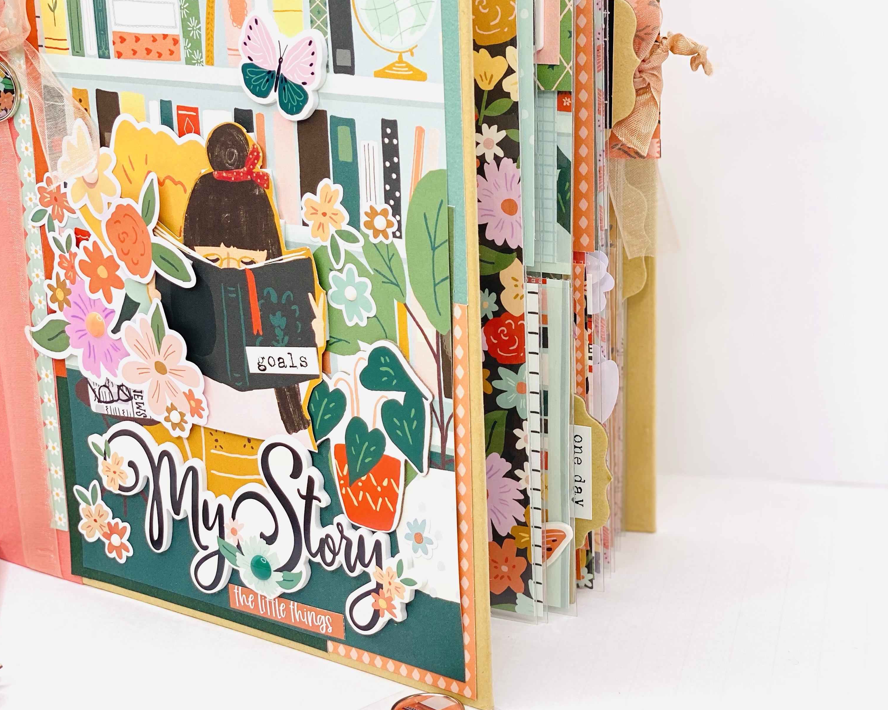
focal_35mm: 68
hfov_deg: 27.9
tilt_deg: -14.6
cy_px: 300
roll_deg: +1.6
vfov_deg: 22.5
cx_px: 443
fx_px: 1787
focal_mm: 6
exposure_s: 1/173
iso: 20
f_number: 2
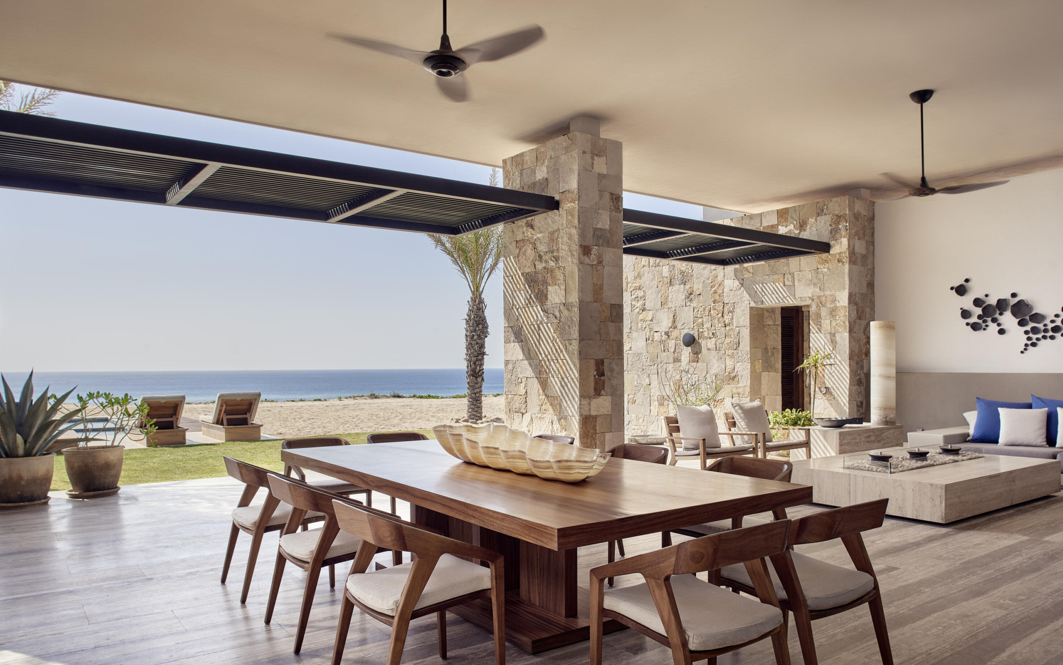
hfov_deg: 72.5
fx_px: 724
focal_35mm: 25
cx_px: 526
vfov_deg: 49.3
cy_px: 354
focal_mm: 24
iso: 400
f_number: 11
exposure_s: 1/160
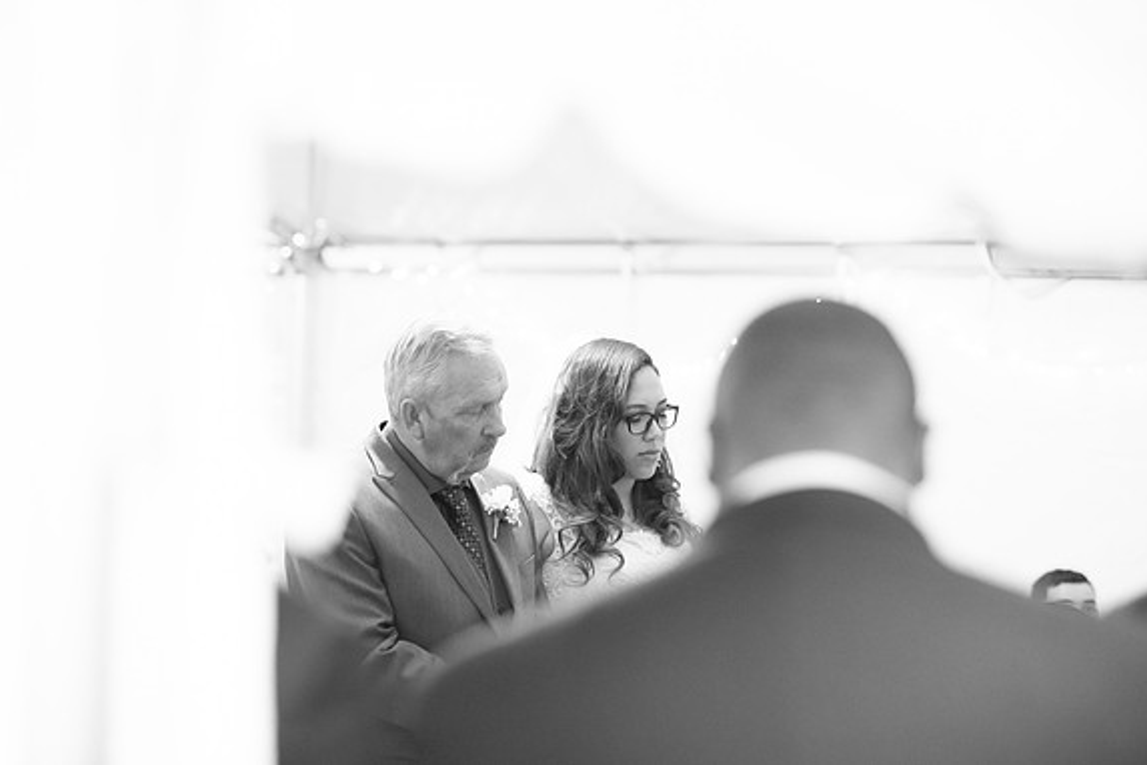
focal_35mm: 86
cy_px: 379
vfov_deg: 15.9
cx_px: 579
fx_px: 2740
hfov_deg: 23.6
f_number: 2.2
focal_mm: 85
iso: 500
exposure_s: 1/160
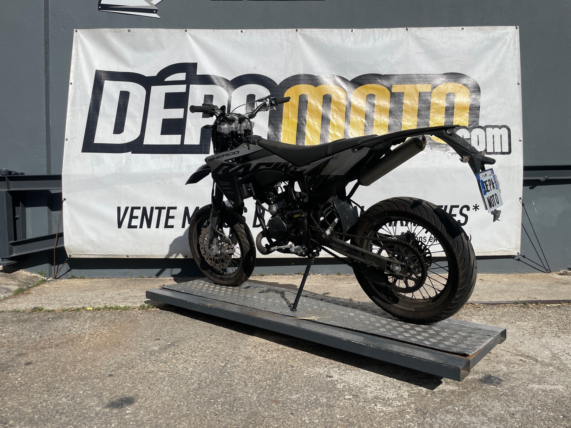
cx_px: 286
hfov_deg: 67.3
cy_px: 214
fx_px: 429
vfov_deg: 53.1
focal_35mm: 26
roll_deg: +0.6
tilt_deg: -2.6
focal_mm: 4.2
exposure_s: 1/9091
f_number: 1.6
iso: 32
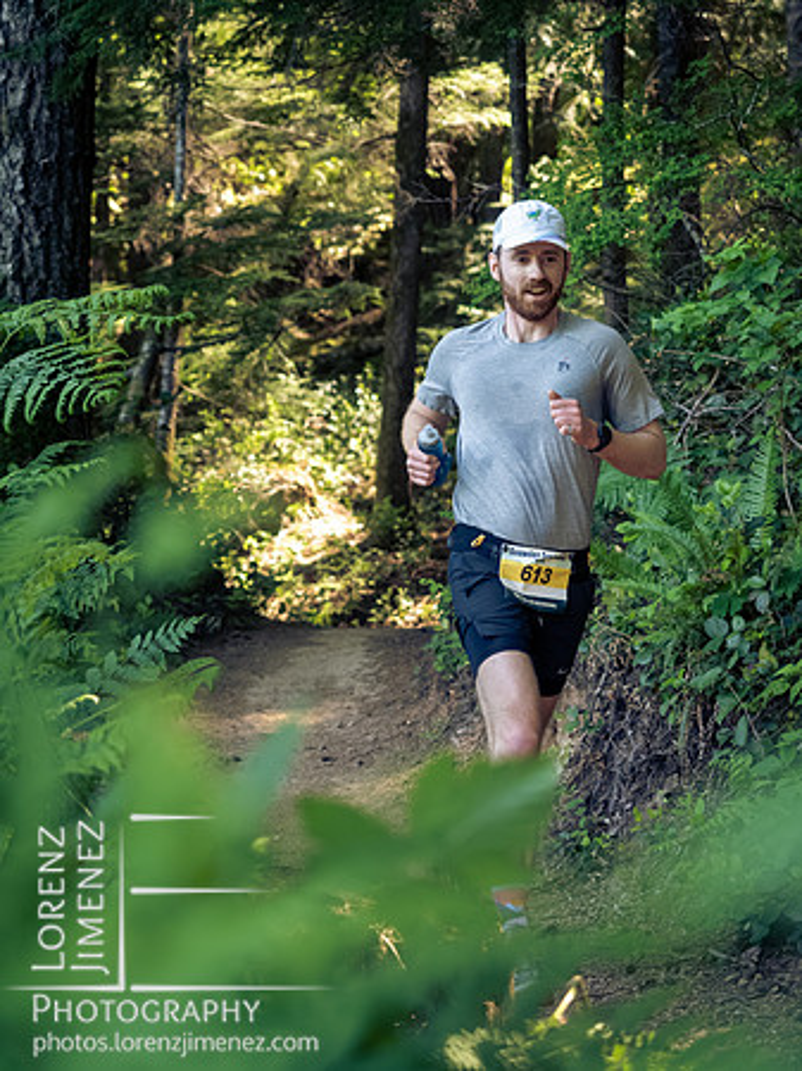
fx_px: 2474
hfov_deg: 18.4
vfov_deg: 24.4
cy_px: 536
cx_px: 401
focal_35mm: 80
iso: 2500
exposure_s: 1/800
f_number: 2.8
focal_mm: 40
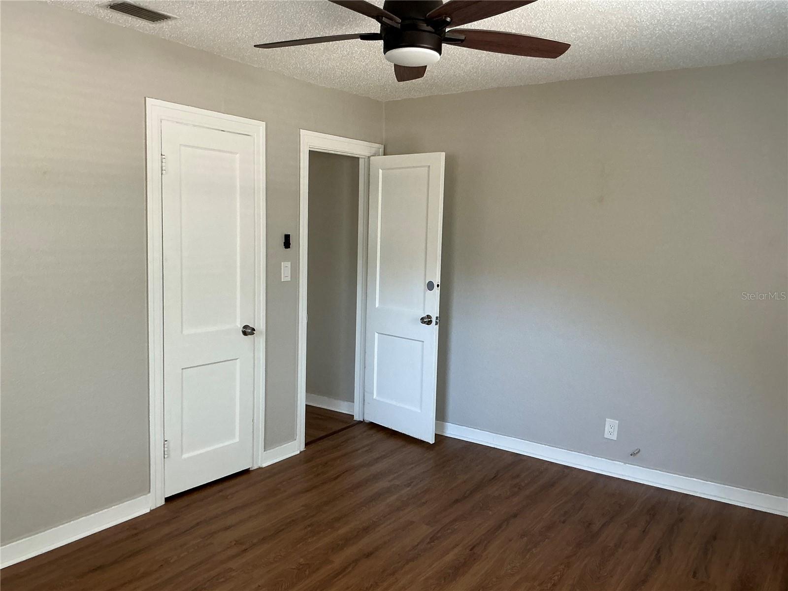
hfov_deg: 63.4
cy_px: 296
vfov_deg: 49.7
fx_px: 637
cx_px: 394
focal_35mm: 28
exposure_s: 1/60
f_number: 1.8
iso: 100
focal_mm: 3
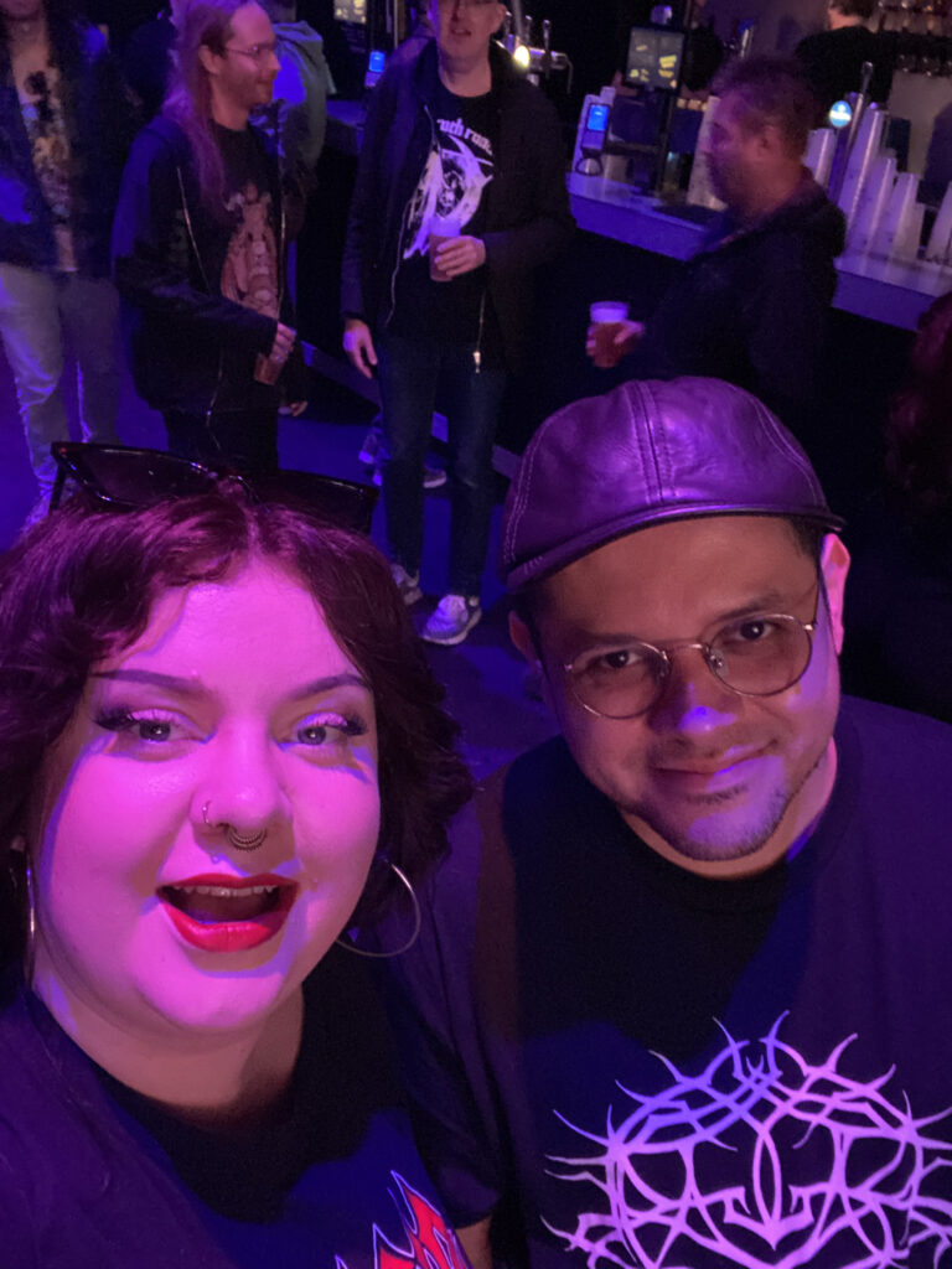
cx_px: 476
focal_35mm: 30
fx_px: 1100
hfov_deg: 46.8
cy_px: 634
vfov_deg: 60.0
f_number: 2.2
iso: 800
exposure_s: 1/25
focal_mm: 2.7
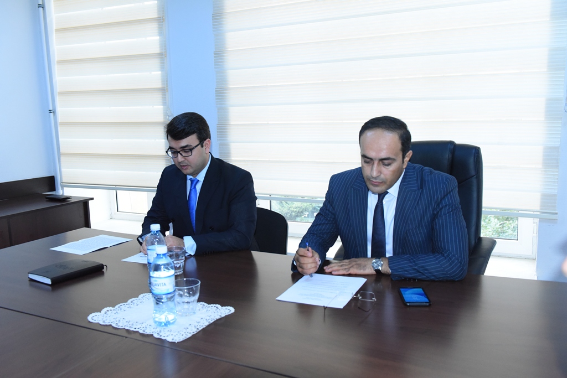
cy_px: 189
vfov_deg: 41.1
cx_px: 284
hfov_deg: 58.7
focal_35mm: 32
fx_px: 504
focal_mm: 32
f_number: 5.6
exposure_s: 1/160
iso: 4000
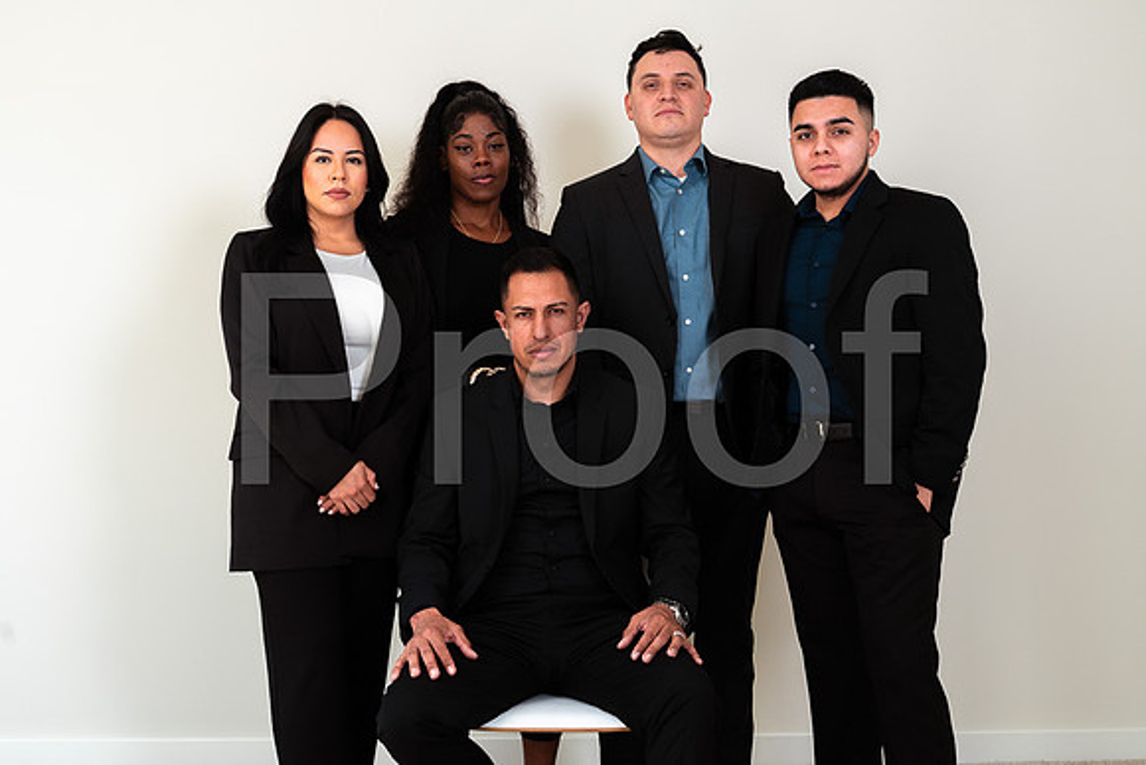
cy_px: 382
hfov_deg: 42.7
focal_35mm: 46
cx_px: 573
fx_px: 1465
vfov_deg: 29.3
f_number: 6.3
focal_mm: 46
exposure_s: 1/160
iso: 200
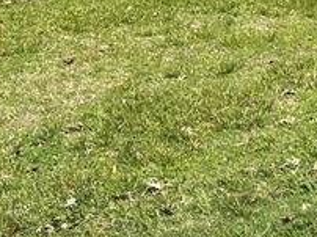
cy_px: -28
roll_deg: -0.7
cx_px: 703
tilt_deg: -5.9
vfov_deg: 11.0
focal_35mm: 132
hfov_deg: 12.5
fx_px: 1207
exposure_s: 1/2915
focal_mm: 5.7
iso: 50
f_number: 1.5
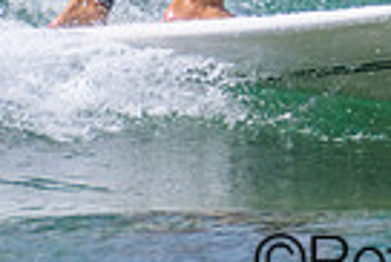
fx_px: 49003
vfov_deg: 0.3
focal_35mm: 4507
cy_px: -397
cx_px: 632
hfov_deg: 0.5
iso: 1250
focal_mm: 800
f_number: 11
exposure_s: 1/2000
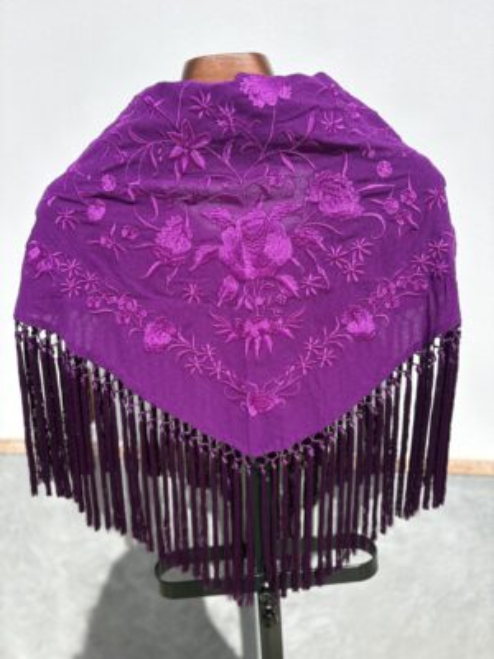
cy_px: 330
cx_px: 247
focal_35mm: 26
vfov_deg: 67.3
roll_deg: +0.9
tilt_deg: -14.4
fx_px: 495
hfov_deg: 53.1
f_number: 1.6
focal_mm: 5.96
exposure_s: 1/4065
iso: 64
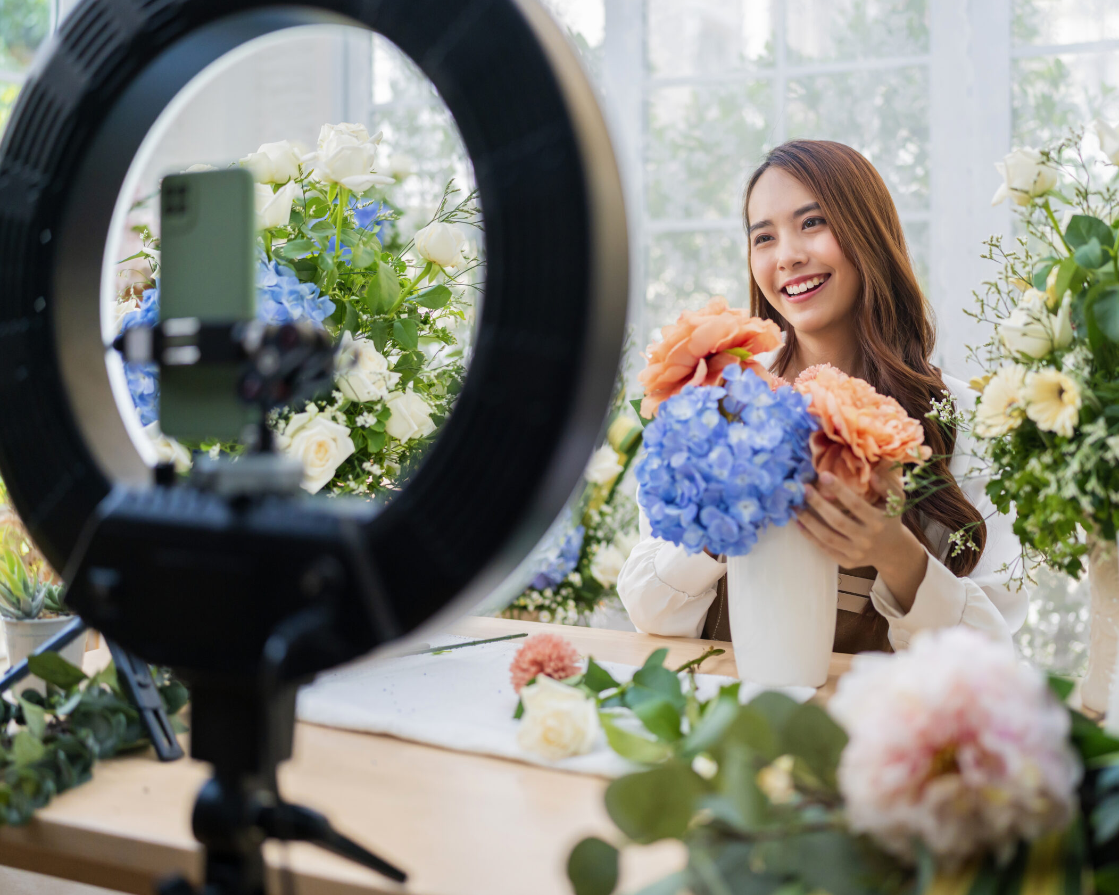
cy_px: 446
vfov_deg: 37.3
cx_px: 638
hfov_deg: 45.7
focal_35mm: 40
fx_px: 1325
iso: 640
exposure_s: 1/1250
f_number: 1.4
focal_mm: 35
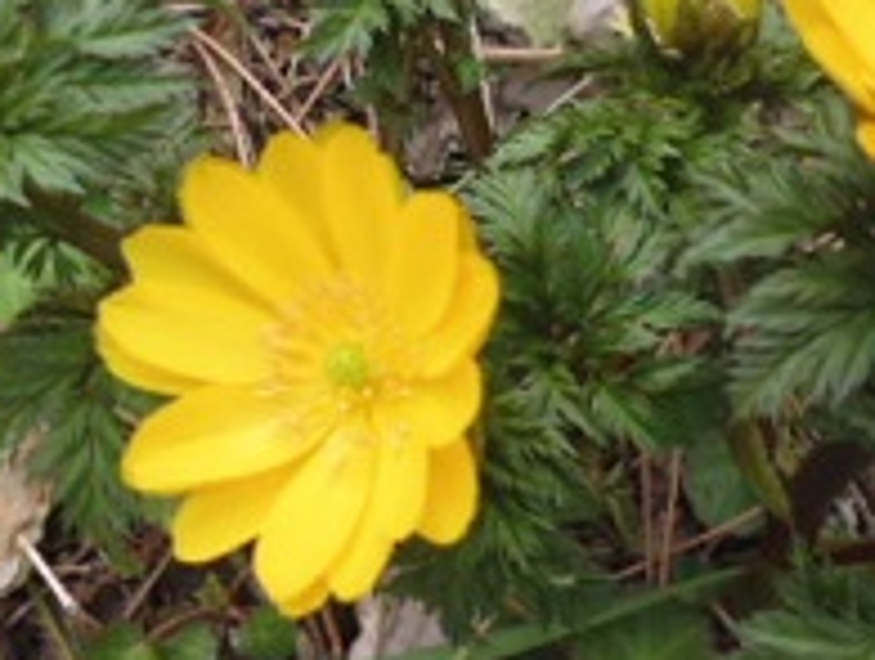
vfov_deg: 26.2
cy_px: 144
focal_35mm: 55
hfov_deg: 34.8
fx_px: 1393
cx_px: 363
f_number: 2.8
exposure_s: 1/80
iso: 100
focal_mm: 4.3
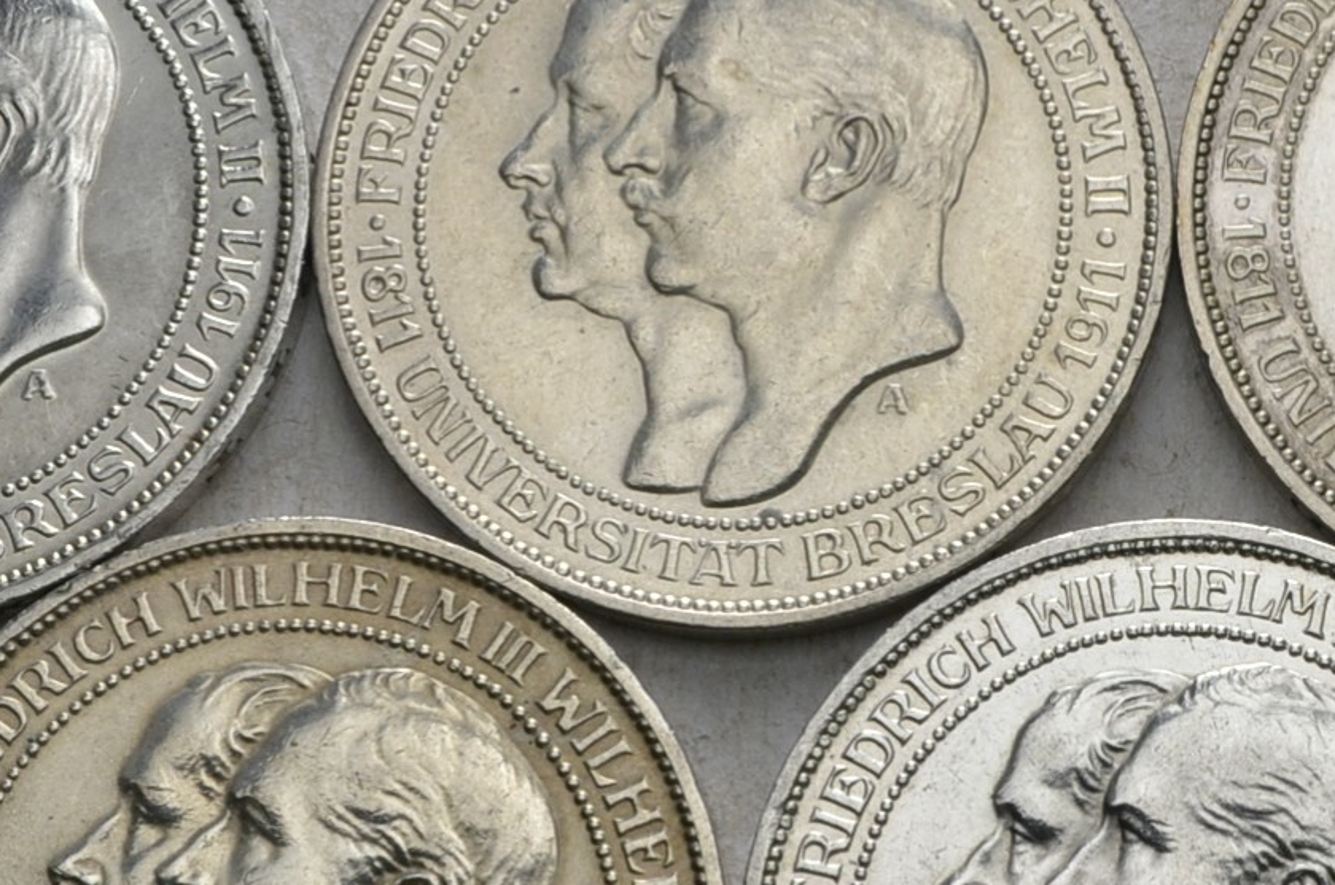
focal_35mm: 141
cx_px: 1216
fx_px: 5219
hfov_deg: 14.4
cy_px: 516
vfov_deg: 9.7
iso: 400
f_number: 14
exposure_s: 1/200
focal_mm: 32
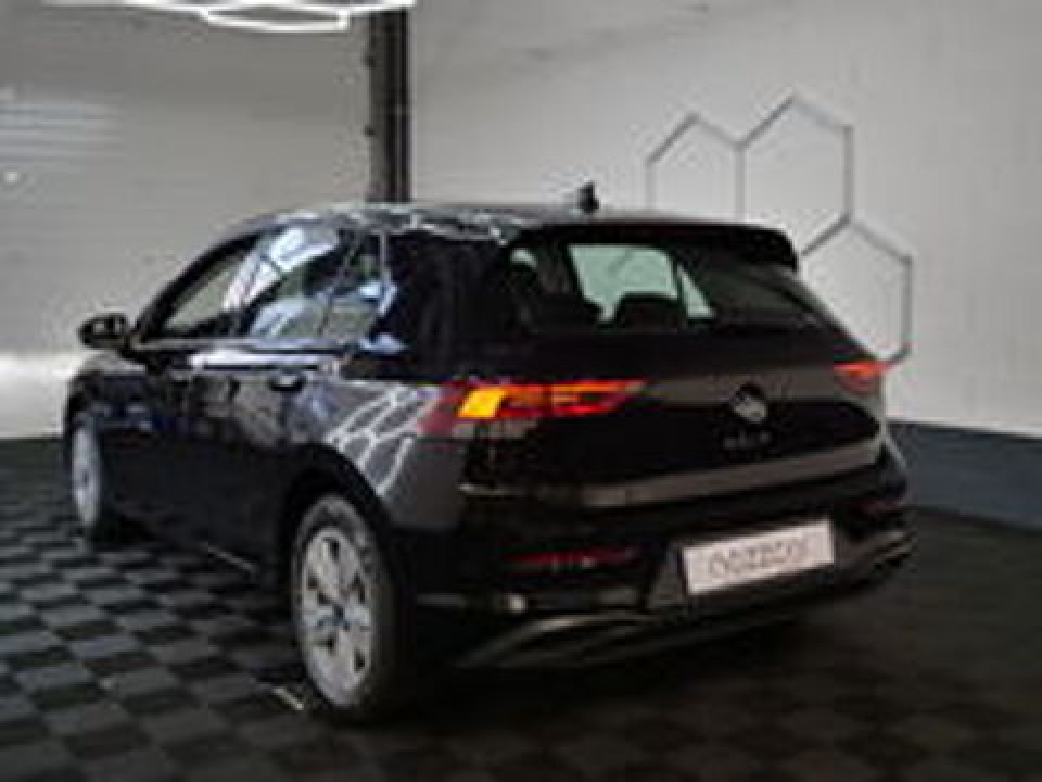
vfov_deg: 37.7
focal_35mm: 38
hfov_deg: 49.0
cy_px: 391
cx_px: 521
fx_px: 1144
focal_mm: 19
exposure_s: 1/60
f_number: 3.2
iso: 250
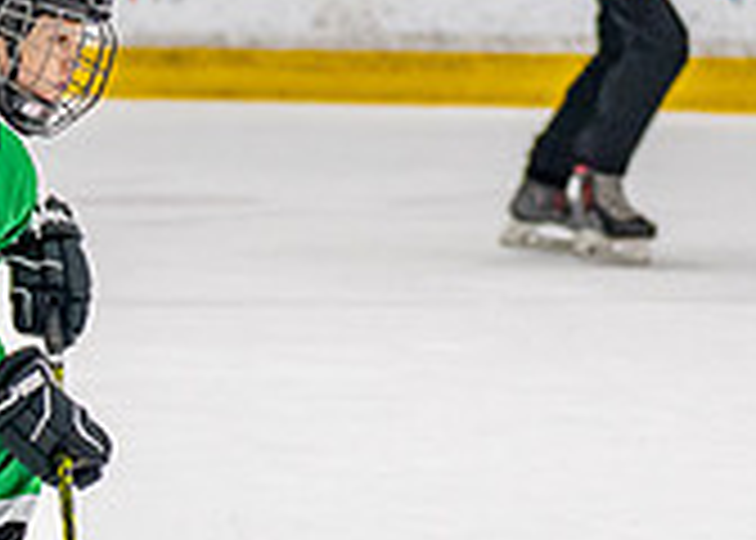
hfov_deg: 5.4
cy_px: 269
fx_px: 7987
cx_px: -3
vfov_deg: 3.9
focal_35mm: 372
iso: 1000
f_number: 2.8
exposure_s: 1/1250
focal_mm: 70
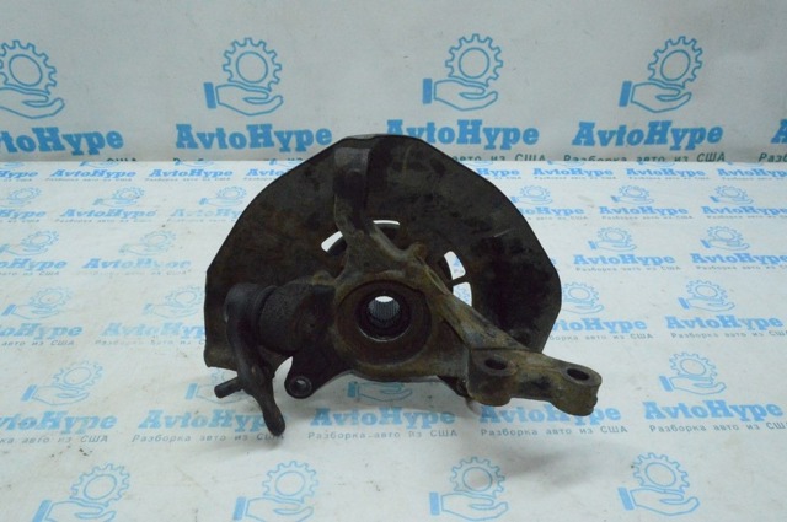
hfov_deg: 67.4
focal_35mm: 27
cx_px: 394
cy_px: 261
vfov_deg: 47.8
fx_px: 589
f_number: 16
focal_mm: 18
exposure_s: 1/200
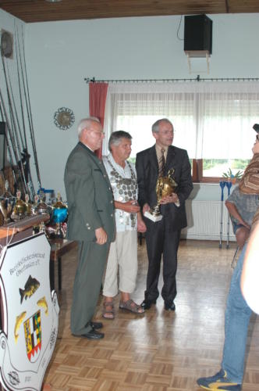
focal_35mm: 42
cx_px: 130
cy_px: 196
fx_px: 454
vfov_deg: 46.5
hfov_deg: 31.8
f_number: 4.5
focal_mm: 28
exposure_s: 1/80
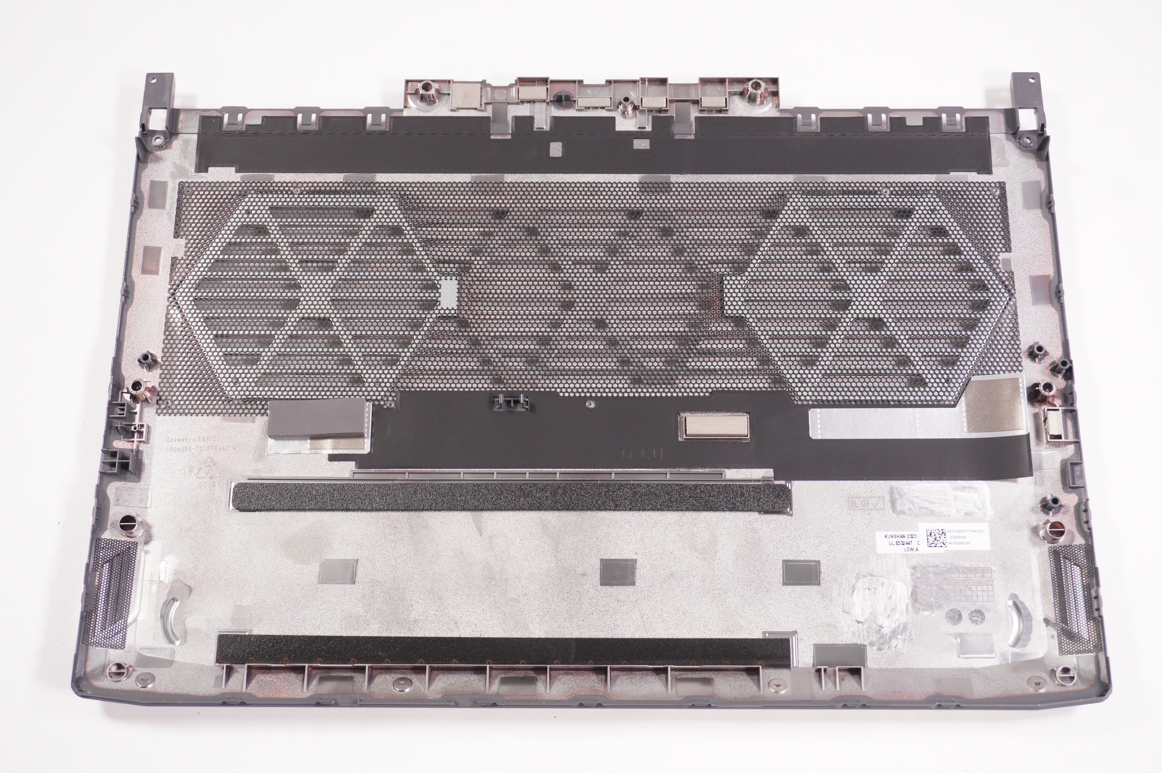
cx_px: 581
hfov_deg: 40.0
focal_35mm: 50
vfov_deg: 27.2
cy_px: 386
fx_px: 1596
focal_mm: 33
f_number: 5.6
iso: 1000
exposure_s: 1/320
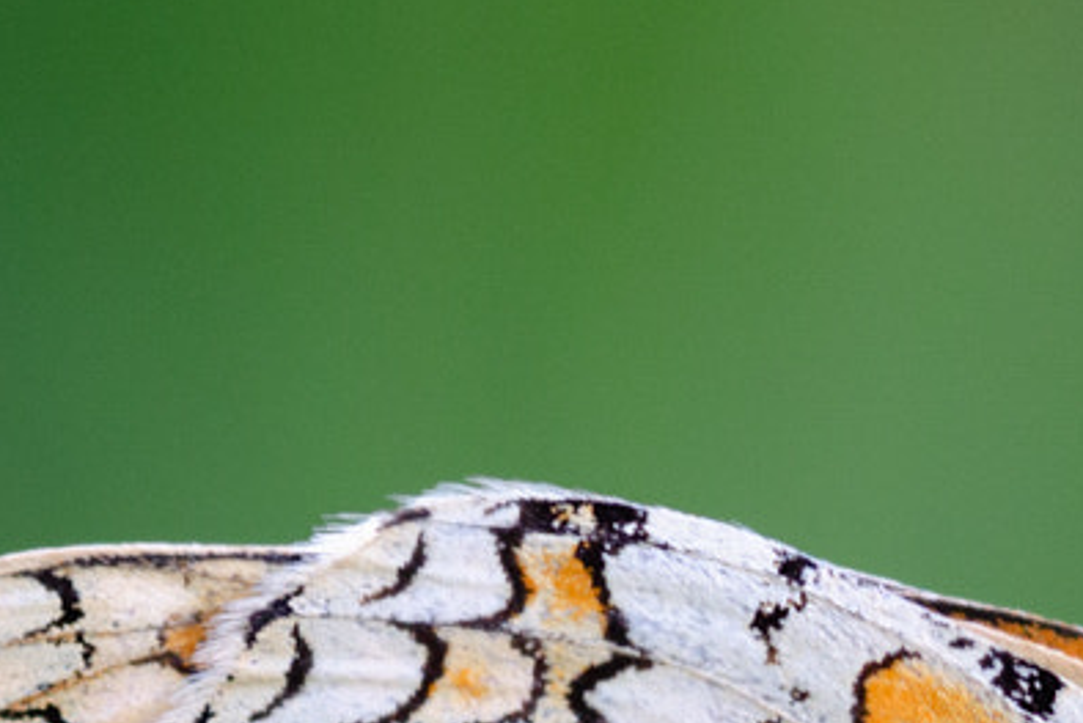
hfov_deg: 3.2
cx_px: 1427
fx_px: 19230
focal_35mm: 639
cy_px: 1142
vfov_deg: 2.2
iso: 560
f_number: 5.6
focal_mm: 105
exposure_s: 1/320
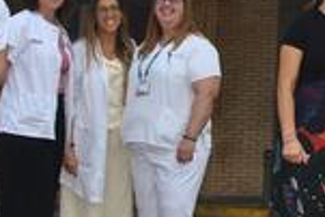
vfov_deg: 9.3
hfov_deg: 13.8
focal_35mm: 146
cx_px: 325
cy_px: 8
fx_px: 1322
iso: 100
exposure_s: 1/200
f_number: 7.1
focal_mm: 21
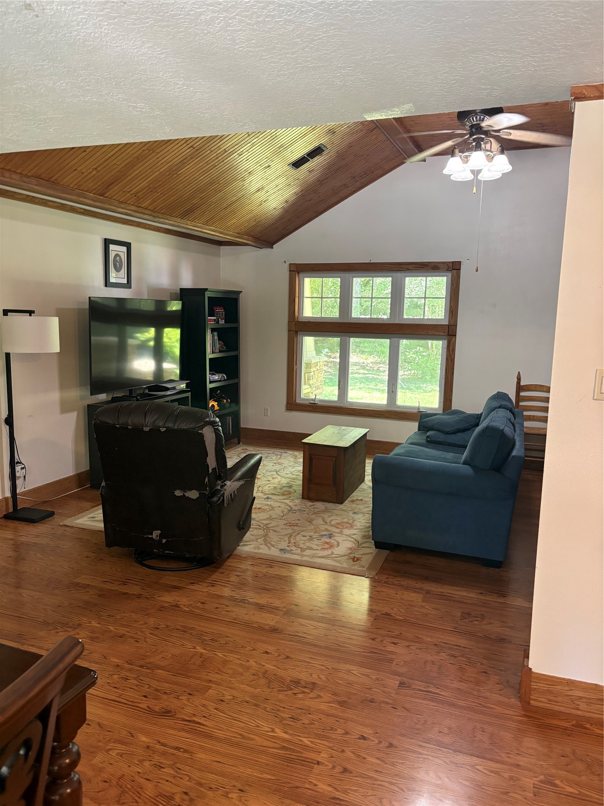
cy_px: 403
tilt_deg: -7.9
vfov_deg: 67.3
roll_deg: -1.4
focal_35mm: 26
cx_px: 302
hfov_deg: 53.1
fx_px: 605
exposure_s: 1/60
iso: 320
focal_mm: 5.96
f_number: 1.6
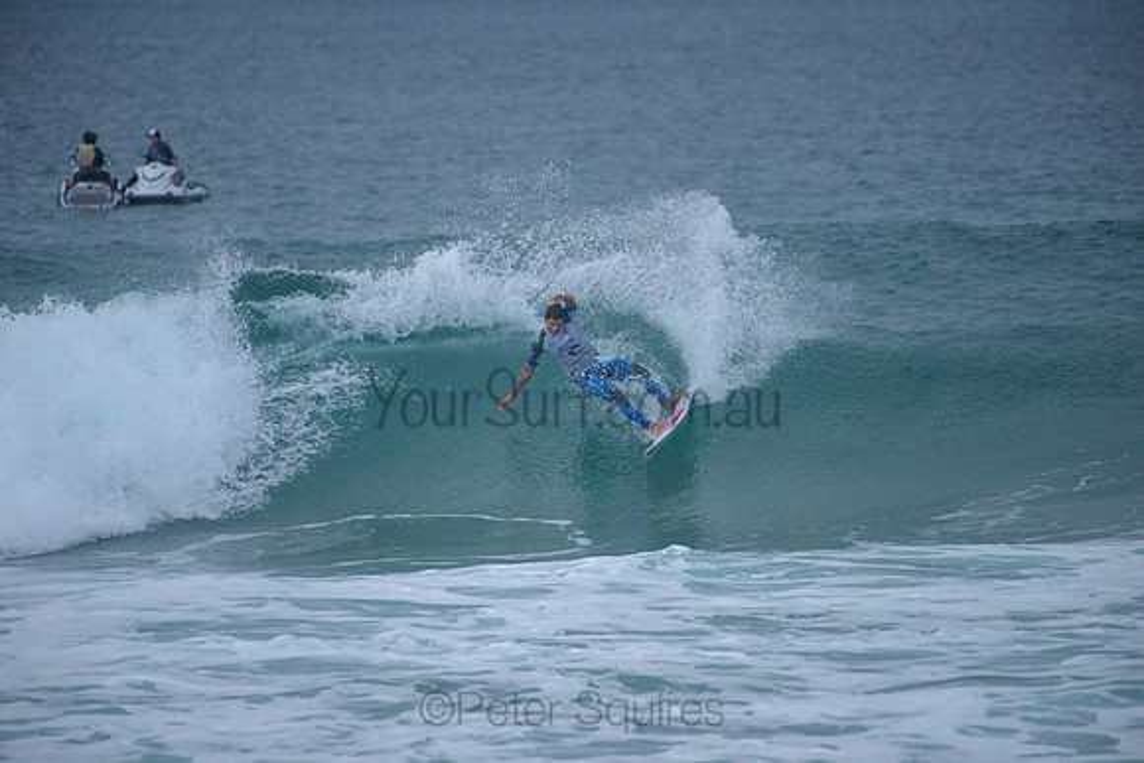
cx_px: 572
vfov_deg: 2.8
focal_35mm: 500
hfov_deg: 4.1
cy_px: 382
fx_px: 15892
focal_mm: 500
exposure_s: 1/2000
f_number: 5.6
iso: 450
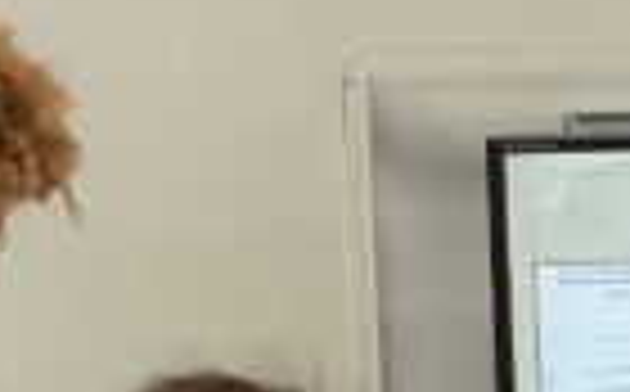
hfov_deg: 9.0
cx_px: 1062
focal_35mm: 225
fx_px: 3857
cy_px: 613
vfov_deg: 5.7
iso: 160
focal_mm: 3
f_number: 1.8
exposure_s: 1/60
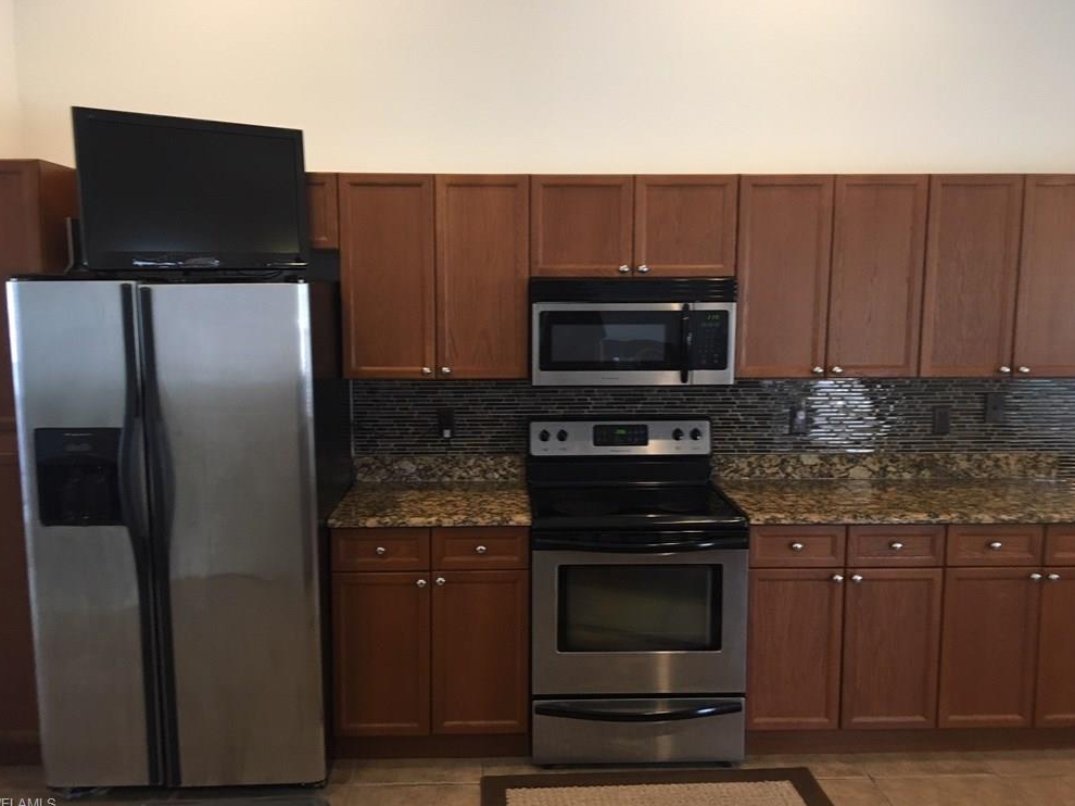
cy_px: 398
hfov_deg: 60.0
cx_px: 532
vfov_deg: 46.8
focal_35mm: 30
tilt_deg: -7.1
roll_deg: -0.6
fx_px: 931
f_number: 2.2
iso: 160
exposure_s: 1/33
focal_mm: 4.15
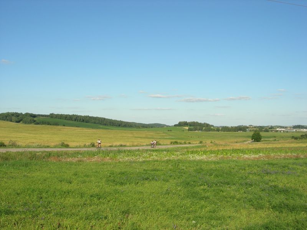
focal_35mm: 38
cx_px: 154
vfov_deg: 37.7
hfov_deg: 49.0
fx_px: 337
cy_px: 115
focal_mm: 7.8
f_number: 4.8
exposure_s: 1/576
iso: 64
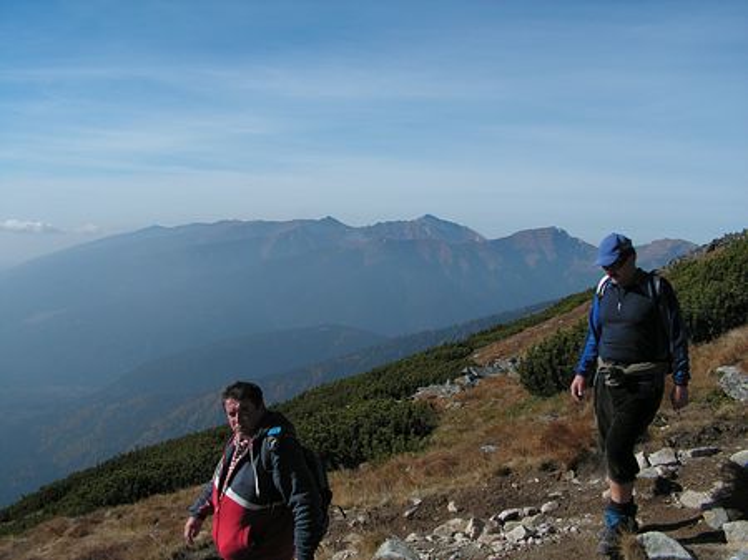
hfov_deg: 51.4
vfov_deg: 39.6
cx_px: 374
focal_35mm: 36
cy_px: 280
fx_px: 777
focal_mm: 6
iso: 50
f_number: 3.2
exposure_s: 1/1000
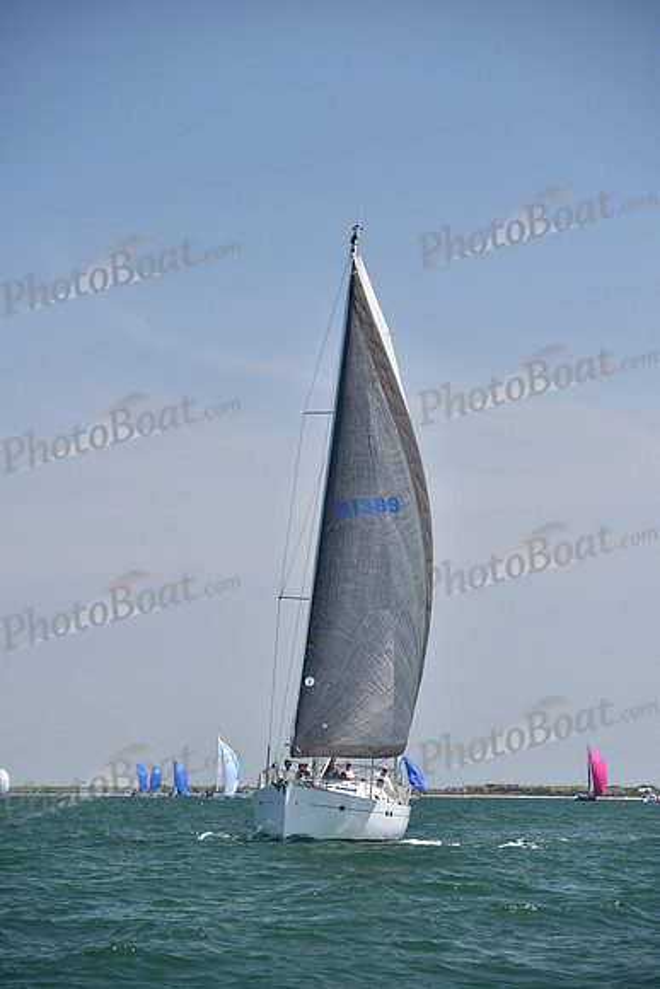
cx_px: 330
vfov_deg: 15.2
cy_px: 494
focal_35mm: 135
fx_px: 3710
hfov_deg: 10.2
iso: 320
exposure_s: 1/800
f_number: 5.6
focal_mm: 135
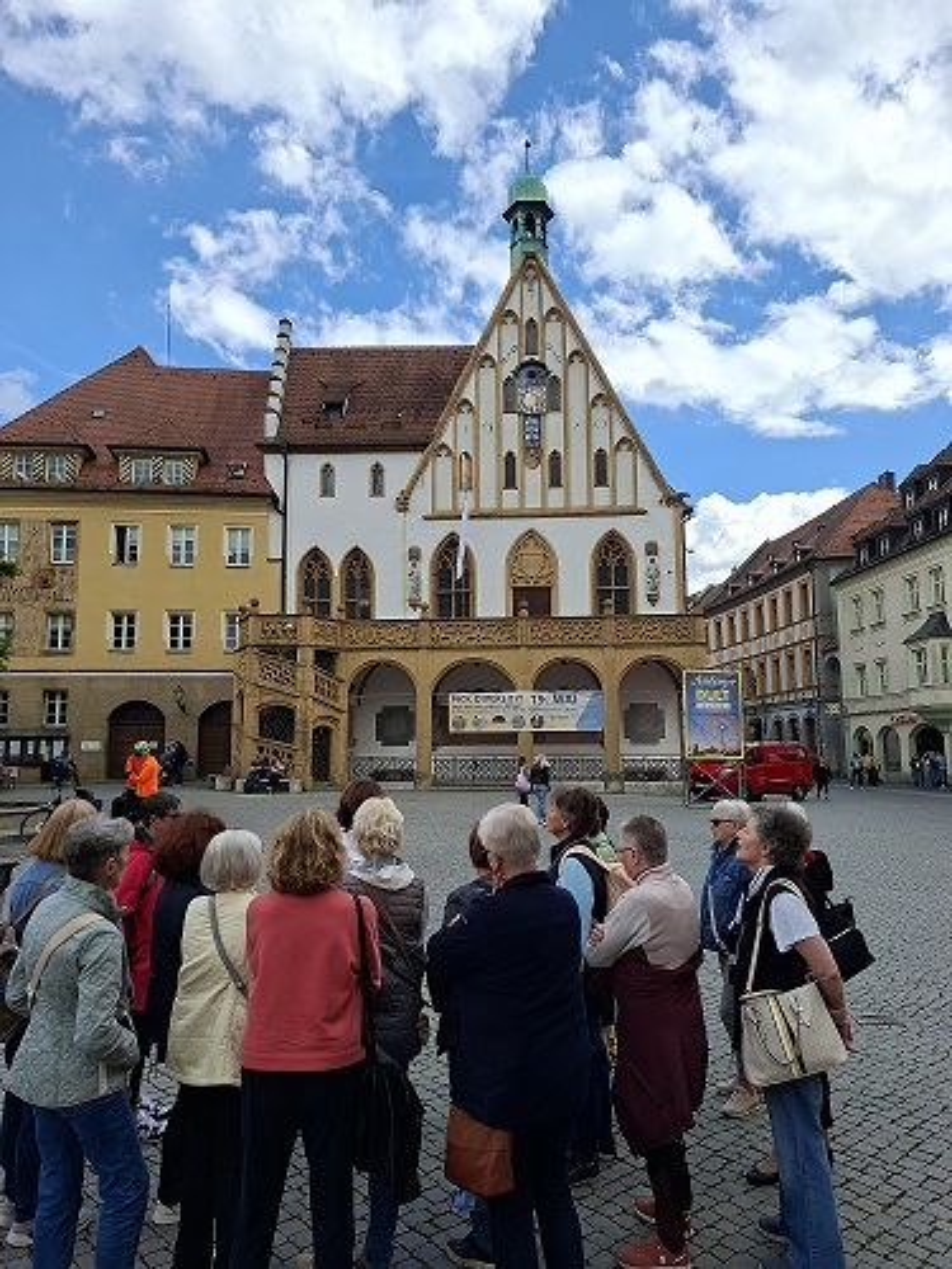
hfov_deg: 58.9
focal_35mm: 23
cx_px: 476
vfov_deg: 73.9
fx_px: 843
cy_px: 634
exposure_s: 1/1894
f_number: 1.8
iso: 50
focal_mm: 5.54
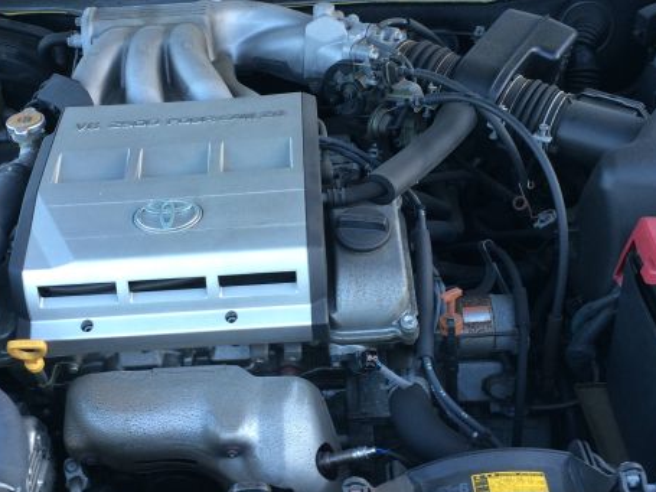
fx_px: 966
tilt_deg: -35.7
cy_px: 247
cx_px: 307
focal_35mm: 51
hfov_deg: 37.5
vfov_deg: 28.5
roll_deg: +0.5
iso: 40
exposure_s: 1/60
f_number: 2.2
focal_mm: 4.15
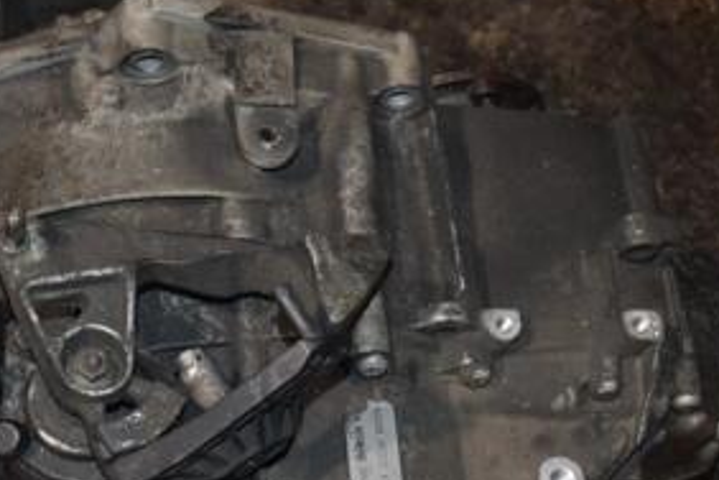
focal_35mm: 83
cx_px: 296
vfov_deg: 16.2
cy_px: 434
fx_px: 1658
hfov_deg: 24.4
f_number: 5
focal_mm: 26
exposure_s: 1/60
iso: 800
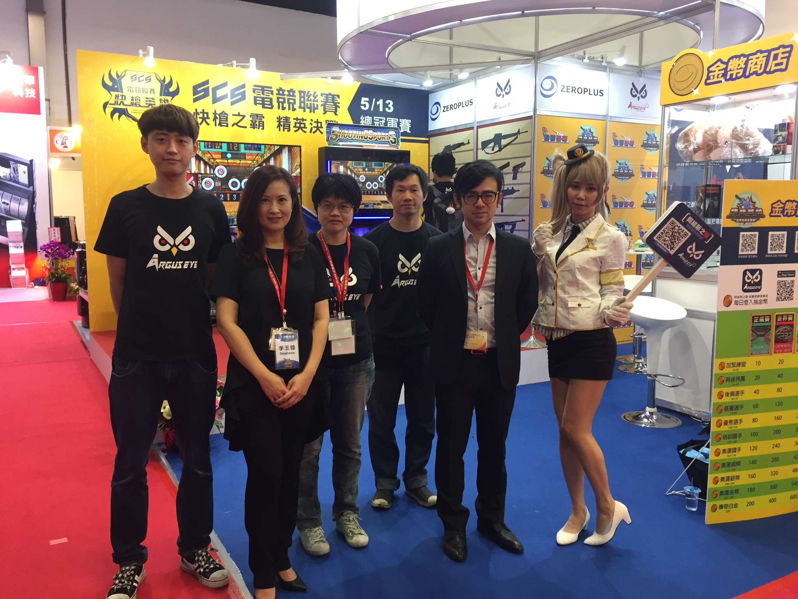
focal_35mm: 29
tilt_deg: -5.8
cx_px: 399
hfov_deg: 61.7
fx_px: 669
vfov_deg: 48.2
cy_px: 300
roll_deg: -1.9
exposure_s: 1/30
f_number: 2.2
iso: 100
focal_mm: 4.15
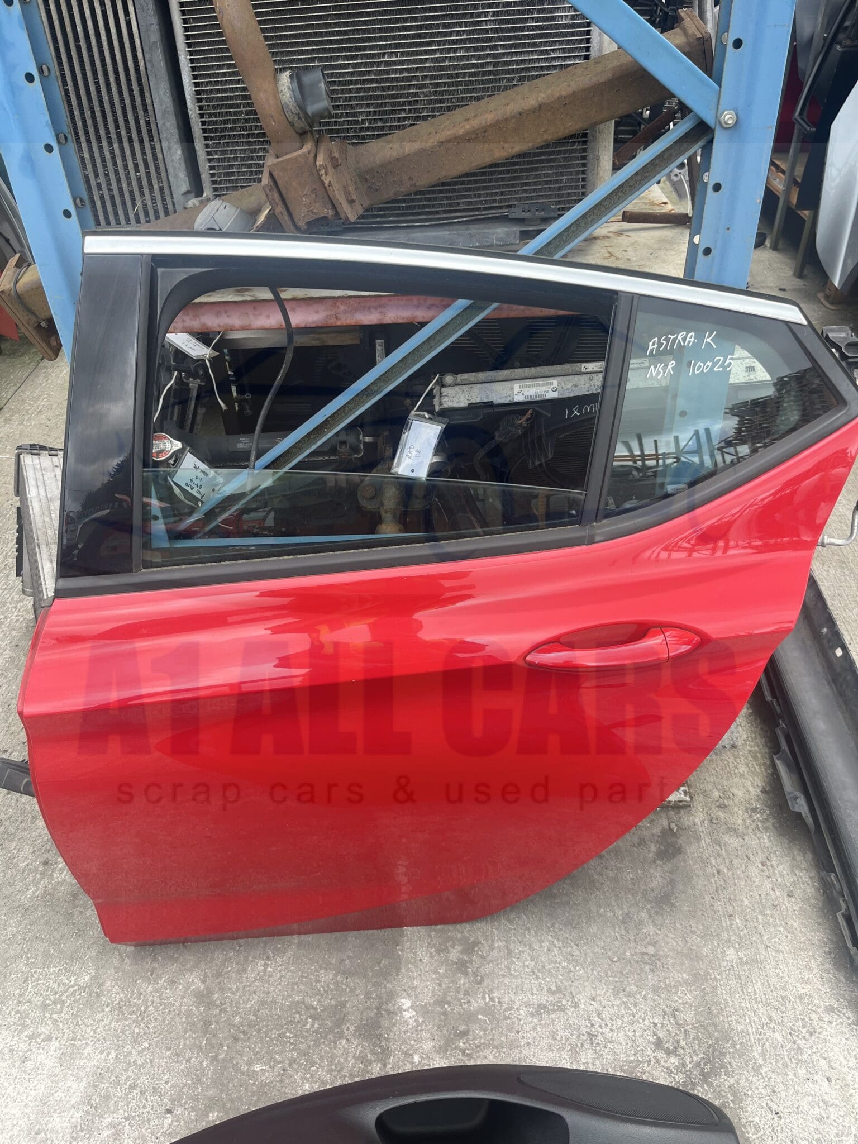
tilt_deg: -37.8
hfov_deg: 53.1
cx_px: 429
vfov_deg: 67.3
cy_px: 572
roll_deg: -0.9
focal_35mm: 26
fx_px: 859
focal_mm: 5.1
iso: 50
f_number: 1.6
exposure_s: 1/389
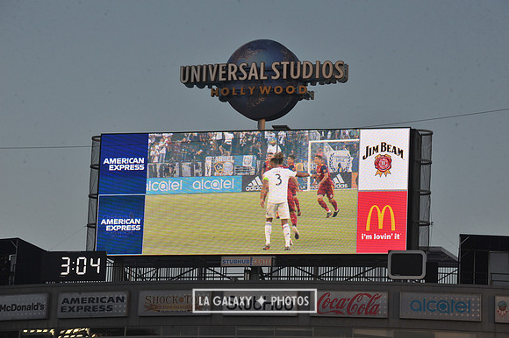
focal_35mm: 180
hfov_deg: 11.4
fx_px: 2543
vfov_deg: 7.6
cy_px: 169
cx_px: 254
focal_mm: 180
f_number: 13
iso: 800
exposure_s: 1/640
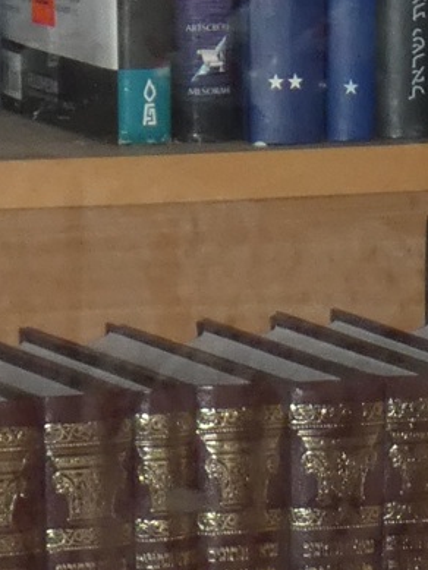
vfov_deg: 5.6
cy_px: 948
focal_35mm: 346
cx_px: 449
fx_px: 5701
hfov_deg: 4.3
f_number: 4
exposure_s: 1/60
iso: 200
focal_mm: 9.9
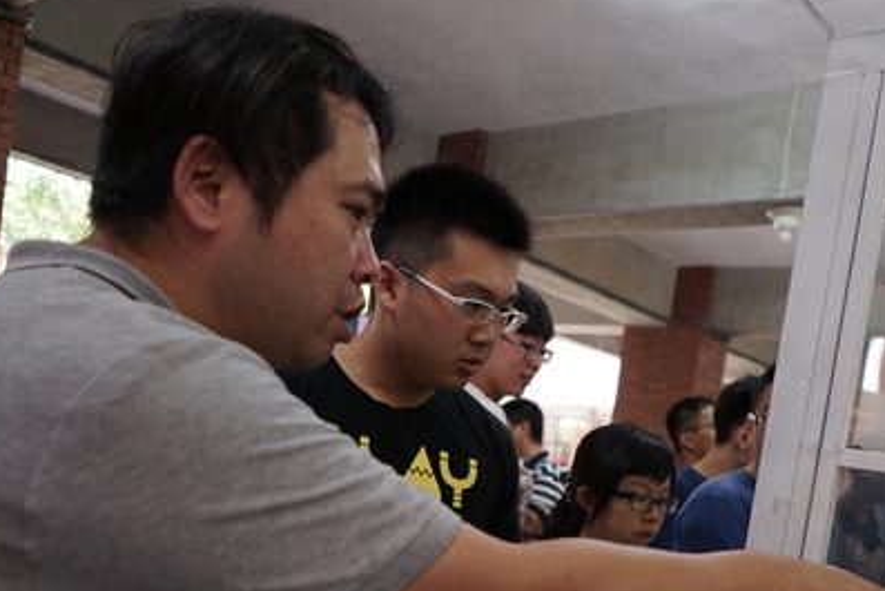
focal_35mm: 37
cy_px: 505
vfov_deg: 34.4
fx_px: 910
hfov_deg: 51.7
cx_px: 502
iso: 320
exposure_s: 1/60
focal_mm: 21
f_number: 3.2
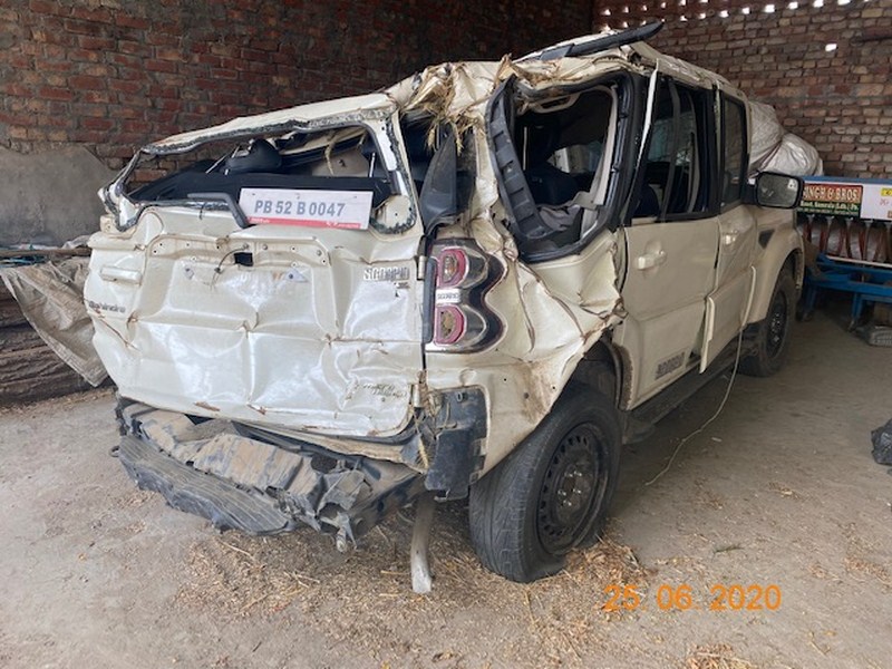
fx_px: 670
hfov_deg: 67.3
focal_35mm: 26
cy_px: 334
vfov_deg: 53.1
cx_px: 446
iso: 32
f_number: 1.8
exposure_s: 1/152
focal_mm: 4.25
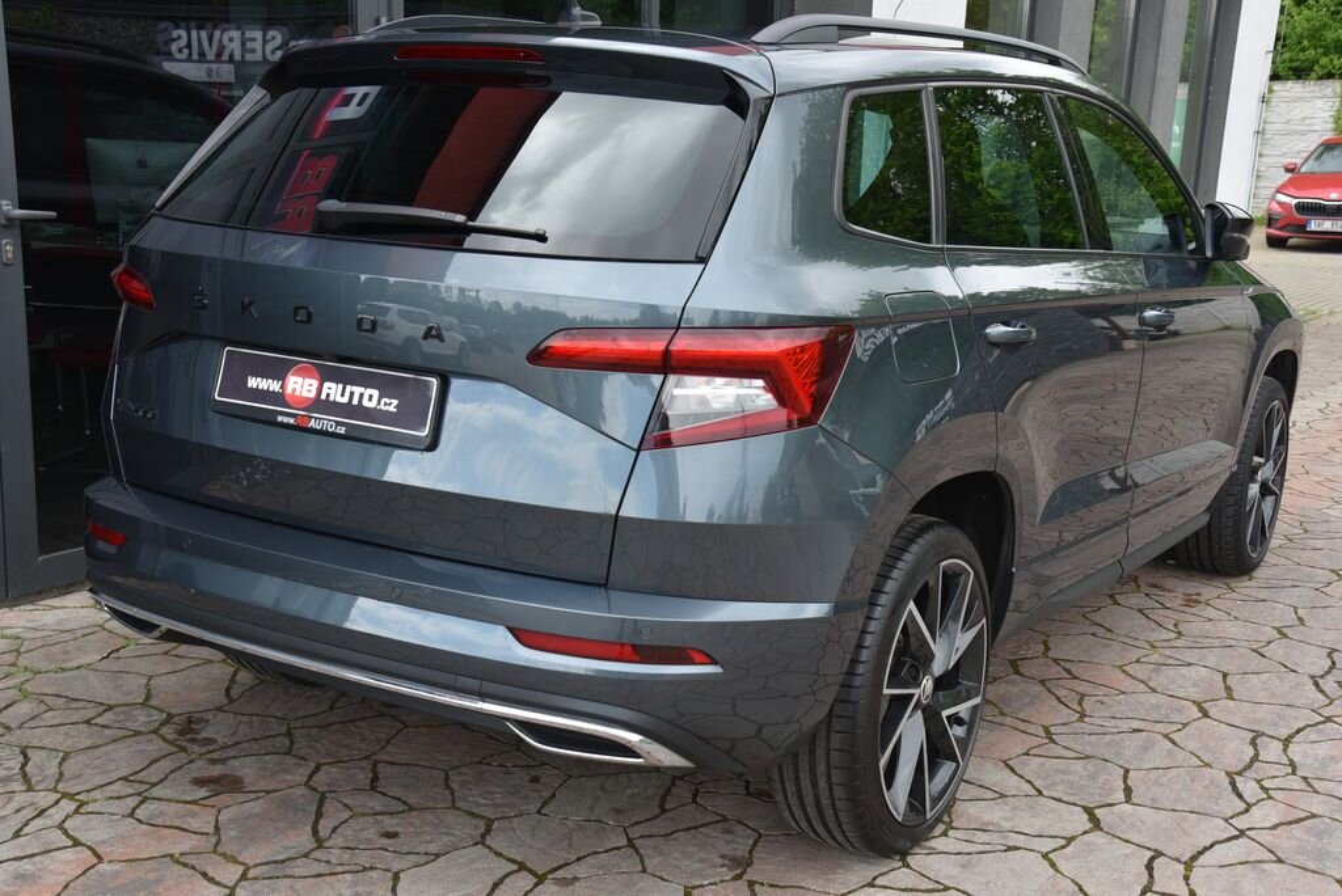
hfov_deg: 44.5
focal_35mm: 44
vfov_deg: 30.6
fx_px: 1641
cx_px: 671
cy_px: 448
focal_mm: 44
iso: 500
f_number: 7.1
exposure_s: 1/200
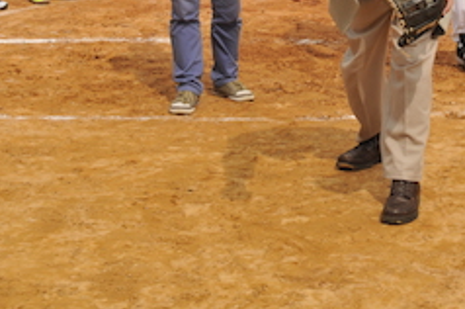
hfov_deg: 17.9
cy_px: -50
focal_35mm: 113
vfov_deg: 11.8
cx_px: 395
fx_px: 1460
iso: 100
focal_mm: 31
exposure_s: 1/250
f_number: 10
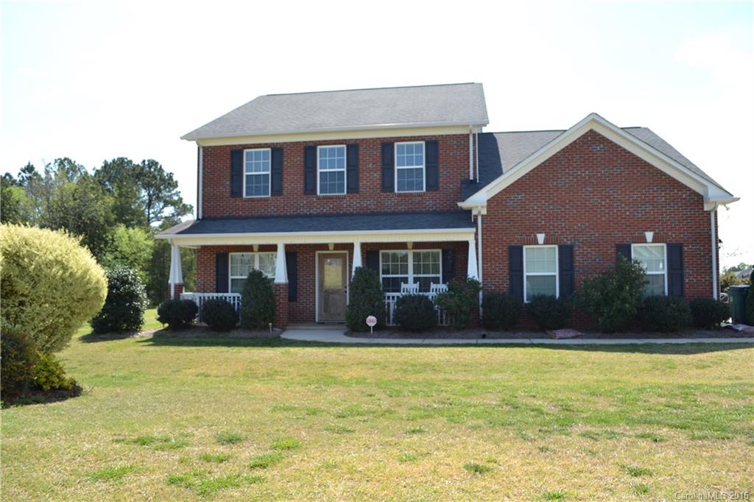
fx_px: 565
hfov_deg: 67.4
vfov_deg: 47.9
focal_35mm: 27
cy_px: 251
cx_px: 377
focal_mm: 18
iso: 100
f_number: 7.1
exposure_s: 1/200
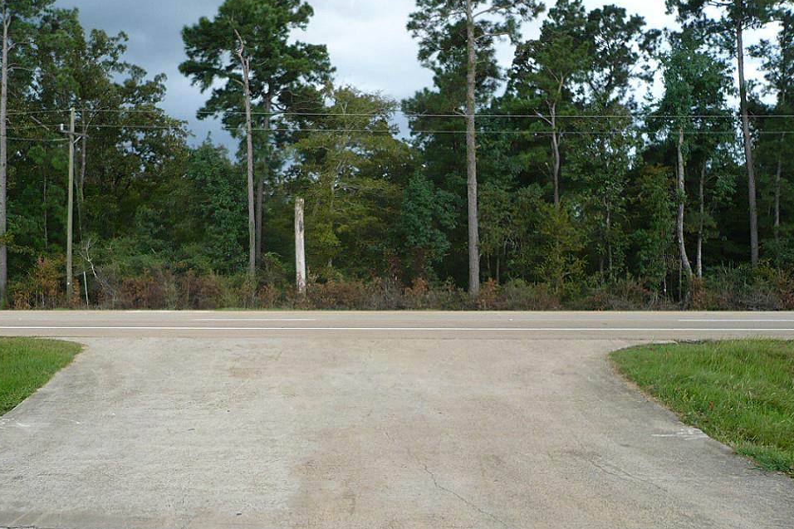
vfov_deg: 34.2
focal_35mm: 39
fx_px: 860
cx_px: 388
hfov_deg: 49.6
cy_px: 295
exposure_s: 1/160
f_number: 2.8
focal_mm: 5.8
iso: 100
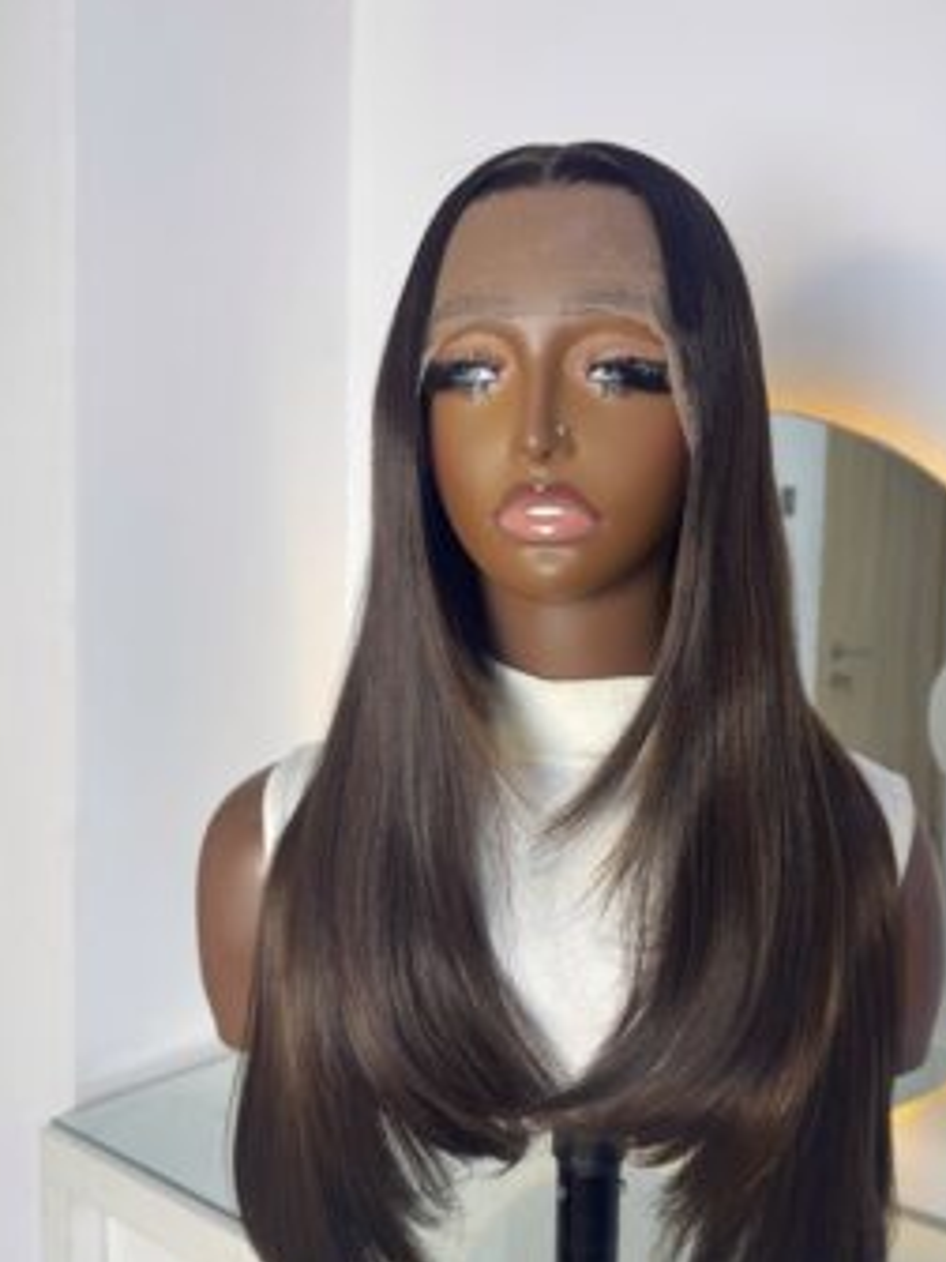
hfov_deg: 46.5
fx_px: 1093
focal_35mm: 30
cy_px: 714
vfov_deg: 59.8
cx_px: 576
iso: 100
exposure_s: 1/100
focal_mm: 6.76
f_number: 1.78
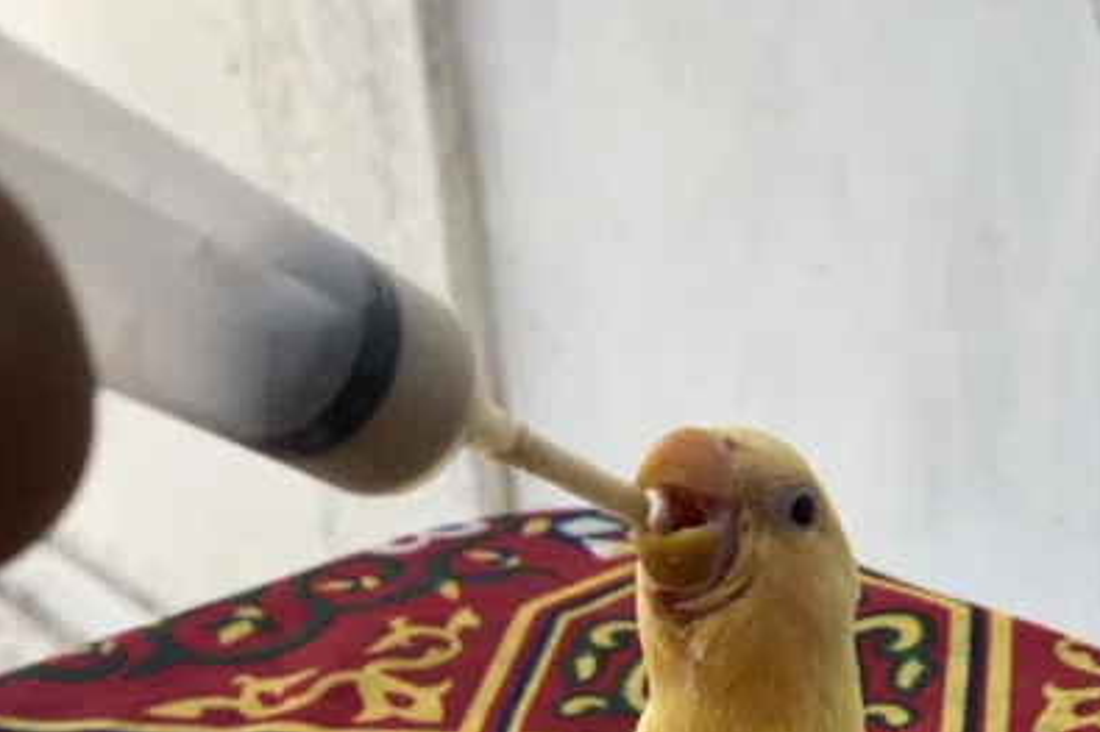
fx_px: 2230
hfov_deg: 27.7
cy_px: 605
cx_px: 551
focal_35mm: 73
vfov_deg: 18.5
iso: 20
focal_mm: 6
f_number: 2
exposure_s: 1/219
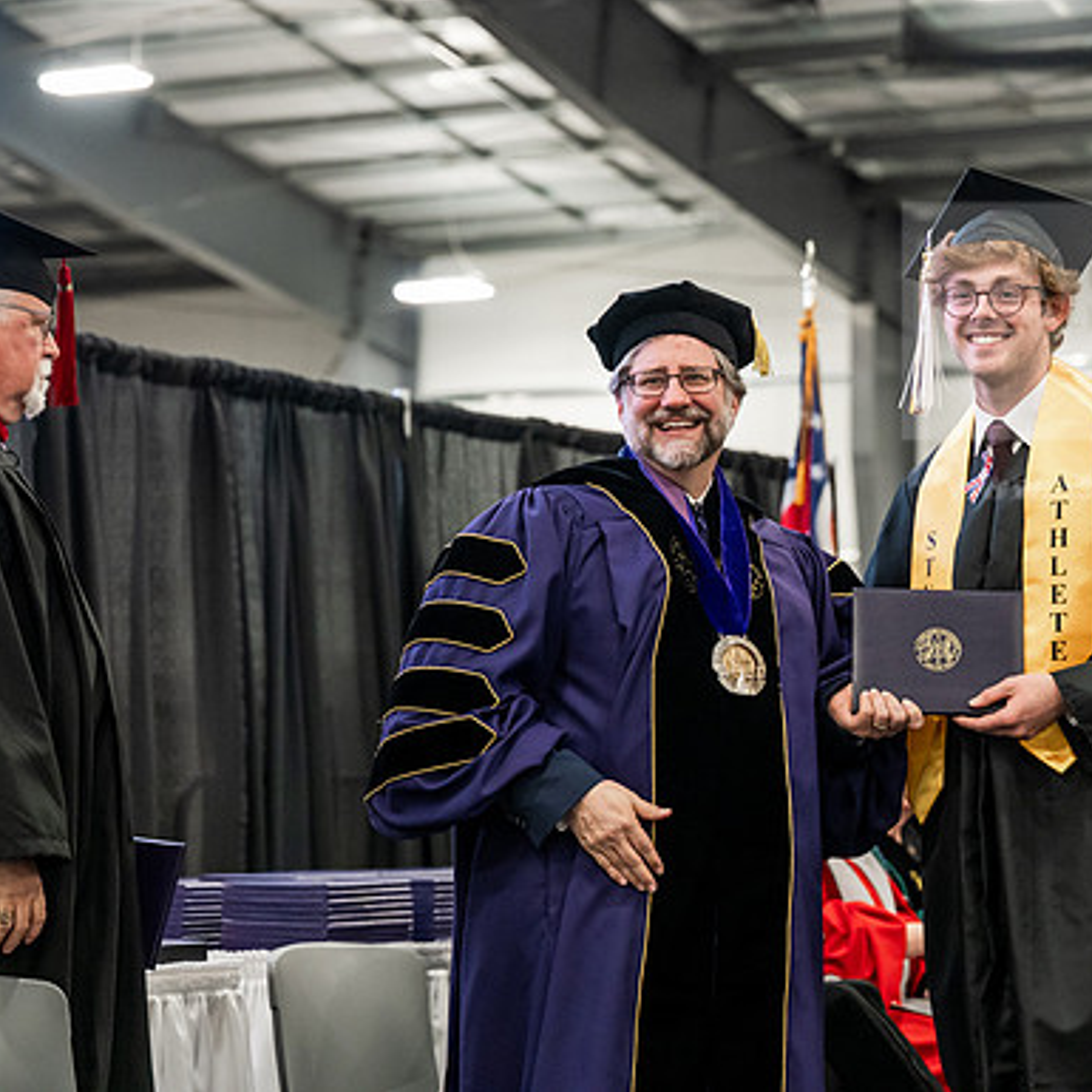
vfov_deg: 17.4
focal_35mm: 100
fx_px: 3569
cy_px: 546
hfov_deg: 17.3
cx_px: 817
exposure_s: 1/200
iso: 4000
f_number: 4
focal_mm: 78
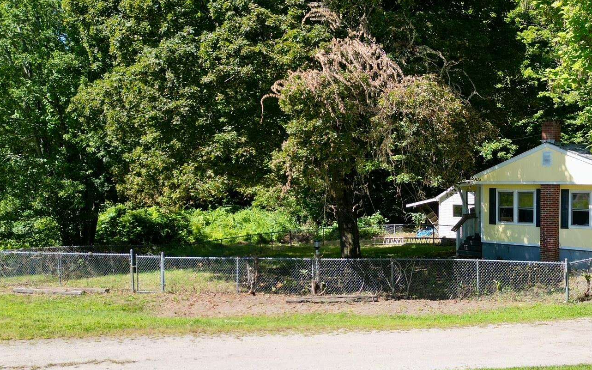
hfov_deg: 47.7
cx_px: 435
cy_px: 225
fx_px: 645
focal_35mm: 40
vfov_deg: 31.9
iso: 100
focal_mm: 6.72
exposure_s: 1/1500
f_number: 1.7
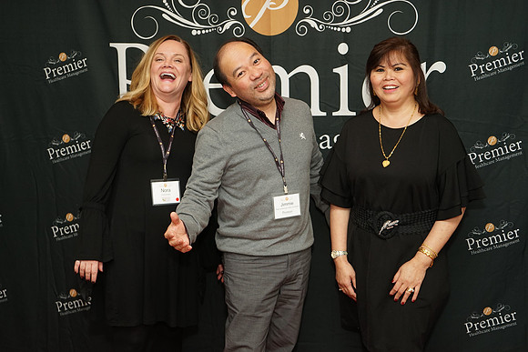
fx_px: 689
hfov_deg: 41.9
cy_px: 176
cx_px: 264
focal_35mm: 47
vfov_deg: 28.7
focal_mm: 47
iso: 640
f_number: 4.5
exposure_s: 1/100
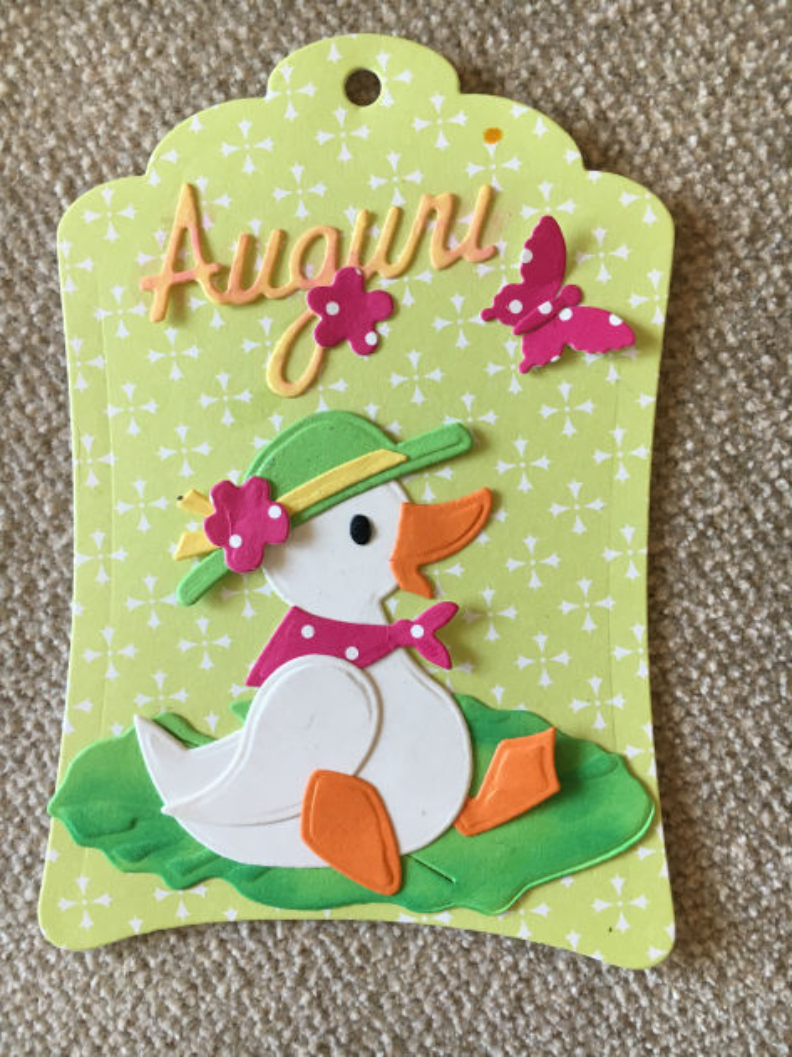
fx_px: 885
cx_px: 396
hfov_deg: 48.2
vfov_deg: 61.7
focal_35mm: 29
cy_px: 528
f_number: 2.2
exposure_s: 1/33
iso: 40
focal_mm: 4.15
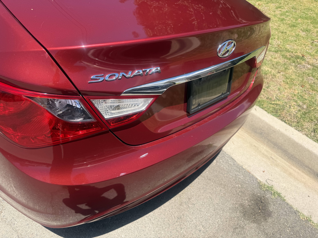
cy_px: 119
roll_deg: -10.0
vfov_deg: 56.8
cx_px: 159
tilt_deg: -40.3
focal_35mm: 24
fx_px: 220
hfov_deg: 71.6
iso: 80
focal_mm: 6.76
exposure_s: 1/2370
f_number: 1.78
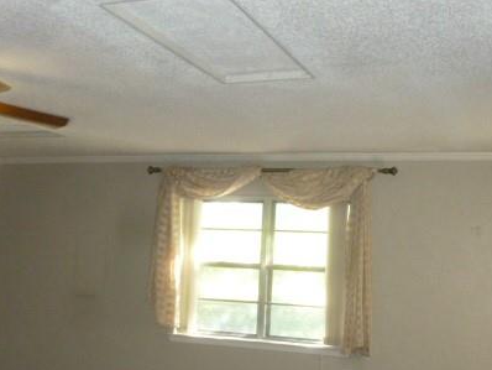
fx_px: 640
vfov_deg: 32.0
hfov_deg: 42.0
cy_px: 235
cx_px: 273
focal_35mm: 45
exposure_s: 1/60
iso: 500
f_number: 3.3
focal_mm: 5
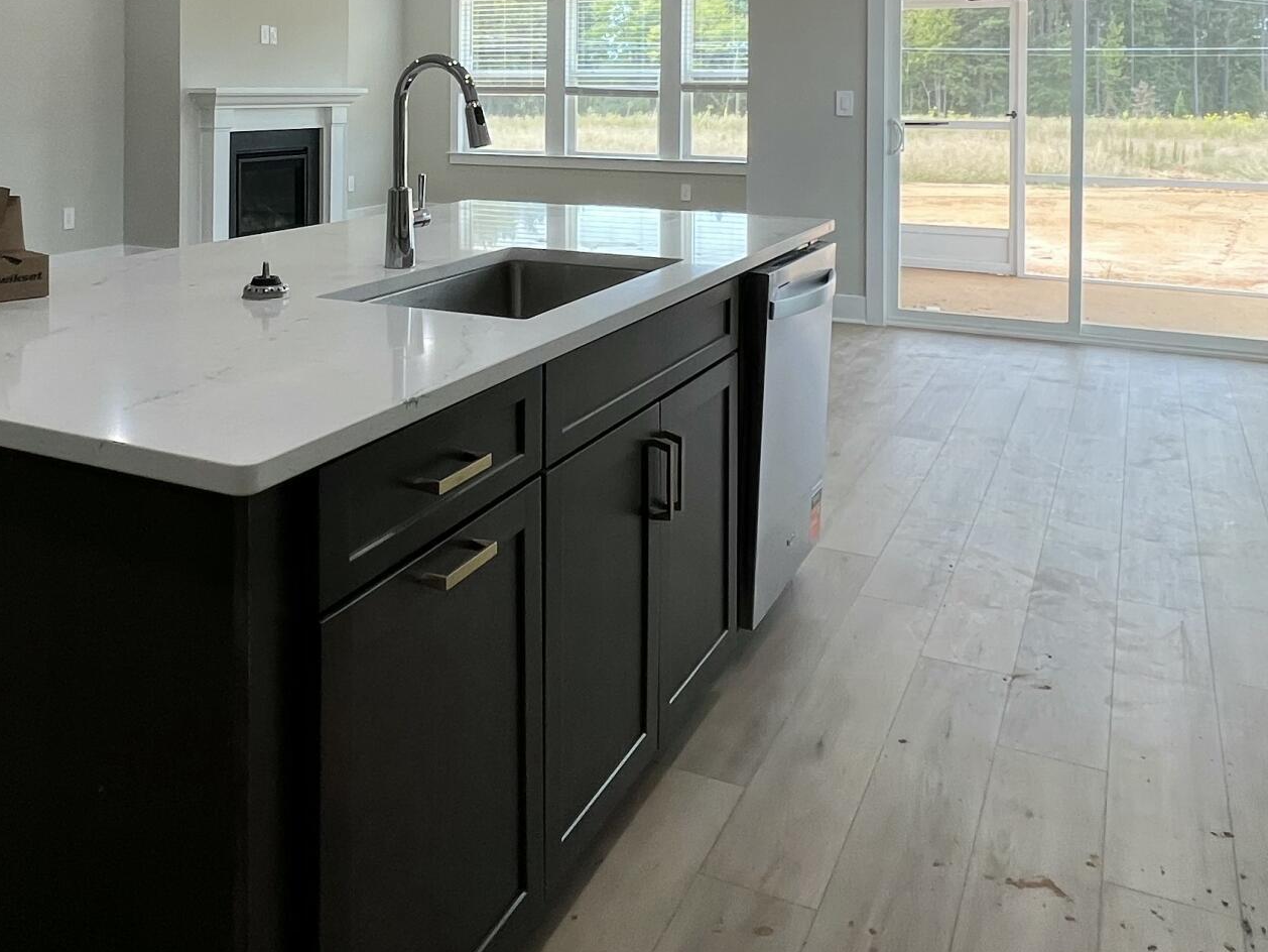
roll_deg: -0.8
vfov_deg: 42.1
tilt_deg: -1.1
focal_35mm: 31
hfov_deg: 57.9
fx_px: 1136
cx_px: 506
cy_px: 111
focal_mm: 1.57
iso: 50
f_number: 1.8
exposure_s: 1/120
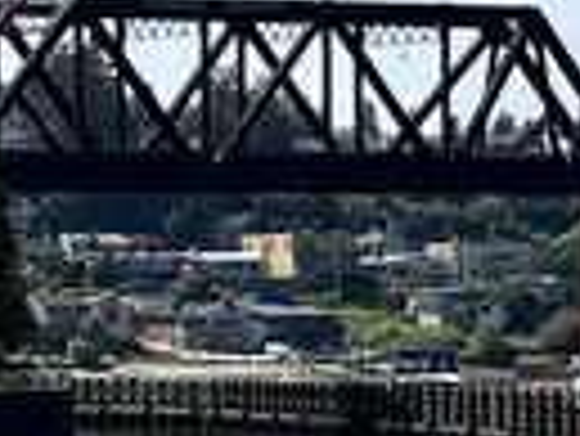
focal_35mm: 358
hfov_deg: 5.5
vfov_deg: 4.2
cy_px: 310
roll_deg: -0.1
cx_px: 944
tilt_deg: +1.0
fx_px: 6004
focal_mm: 9
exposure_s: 1/1309
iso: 25
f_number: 2.8
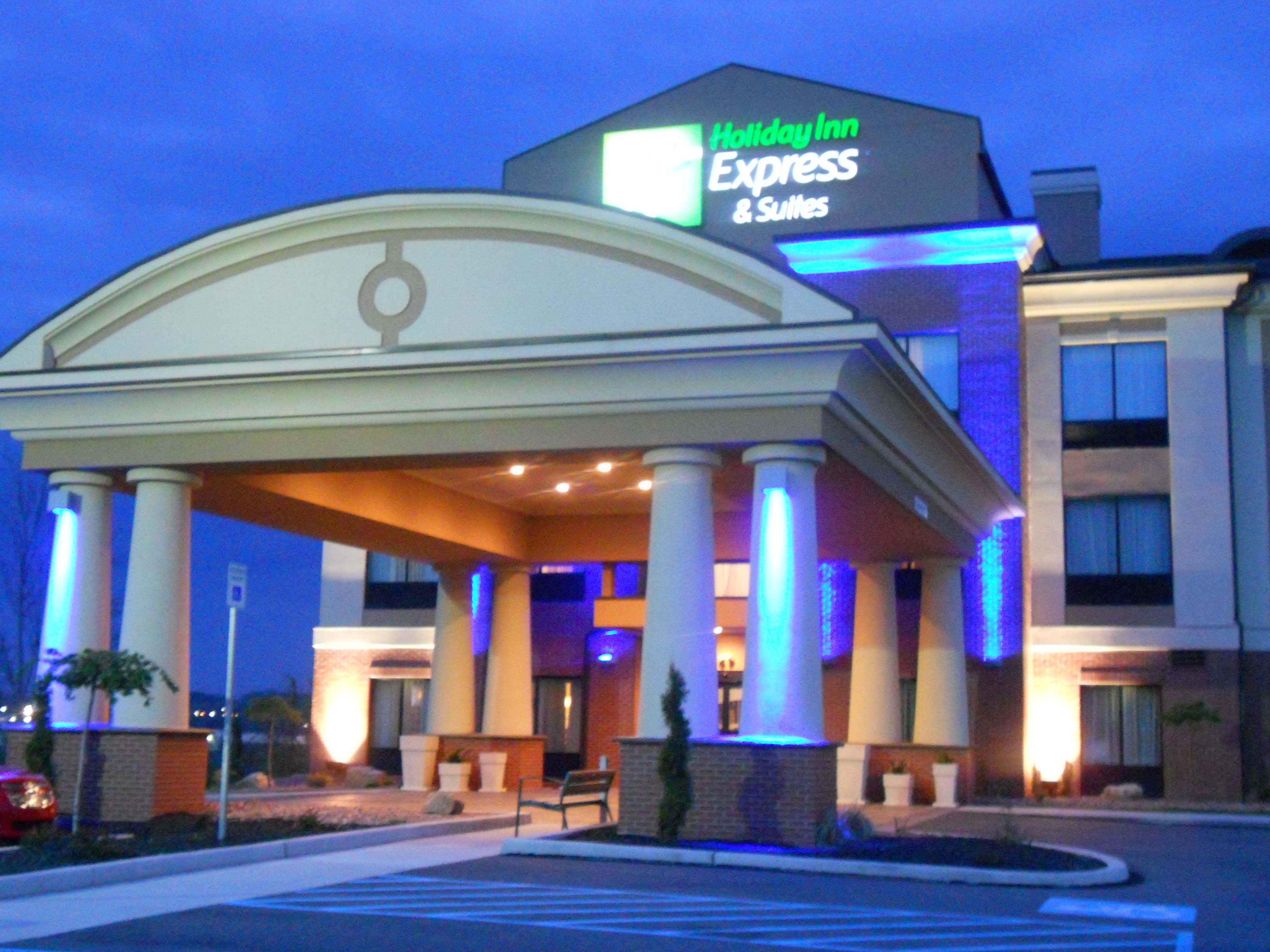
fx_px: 1724
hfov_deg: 40.4
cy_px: 486
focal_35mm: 47
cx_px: 646
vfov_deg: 30.9
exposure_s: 1/6
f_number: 4.3
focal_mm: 8.2
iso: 800
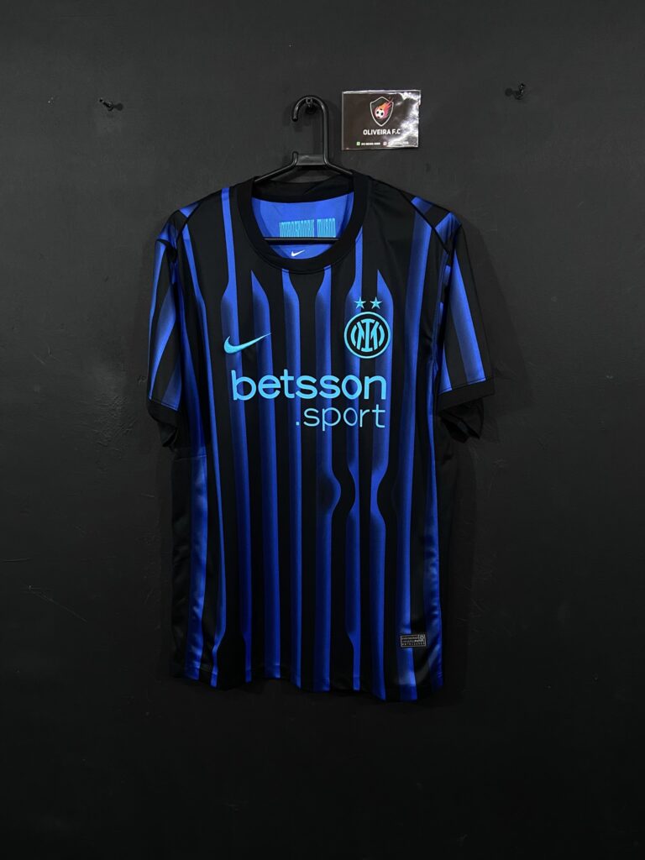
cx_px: 322
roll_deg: +0.7
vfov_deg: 67.3
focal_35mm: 26
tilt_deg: -6.9
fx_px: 646
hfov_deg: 53.1
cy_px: 430
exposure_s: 1/60
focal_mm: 4.25
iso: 400
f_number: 1.8
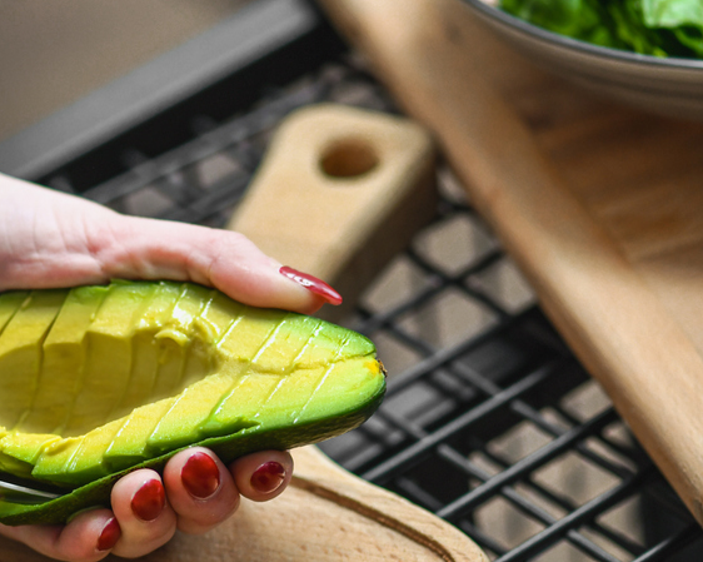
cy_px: 384
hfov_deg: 8.8
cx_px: 186
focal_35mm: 220
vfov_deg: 7.0
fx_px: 4575
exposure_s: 1/160
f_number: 4
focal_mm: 105
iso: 400
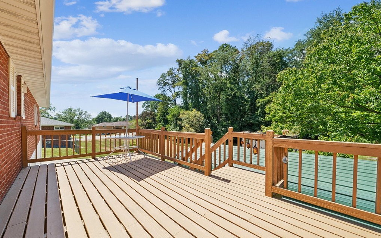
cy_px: 122
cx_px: 179
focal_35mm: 13
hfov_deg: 109.2
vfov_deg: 82.8
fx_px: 135
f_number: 11
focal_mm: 12
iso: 50
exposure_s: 1/20
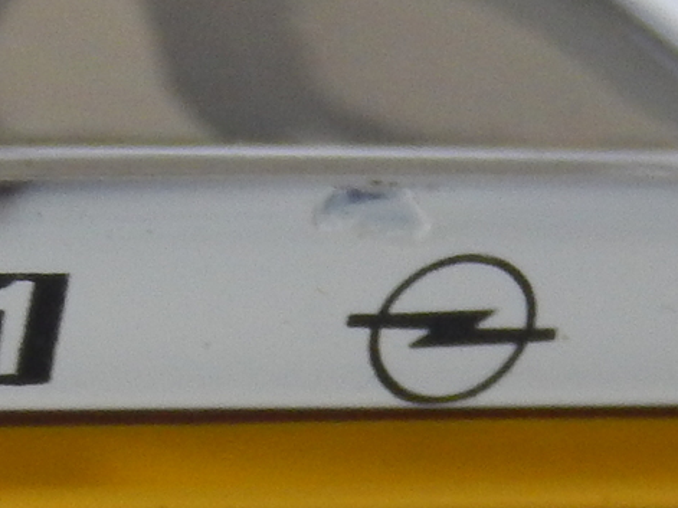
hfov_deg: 4.4
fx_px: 8831
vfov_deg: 3.3
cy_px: 684
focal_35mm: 451
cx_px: 196
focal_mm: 15.2
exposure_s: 1/30
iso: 220
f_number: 5.1
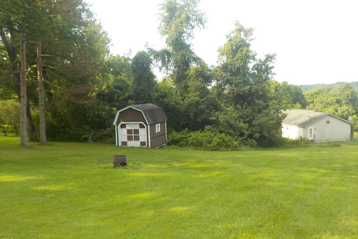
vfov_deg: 41.1
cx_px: 175
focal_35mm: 32
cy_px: 130
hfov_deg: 58.7
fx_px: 318
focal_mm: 4.1
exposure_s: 1/250
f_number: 3.3
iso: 125
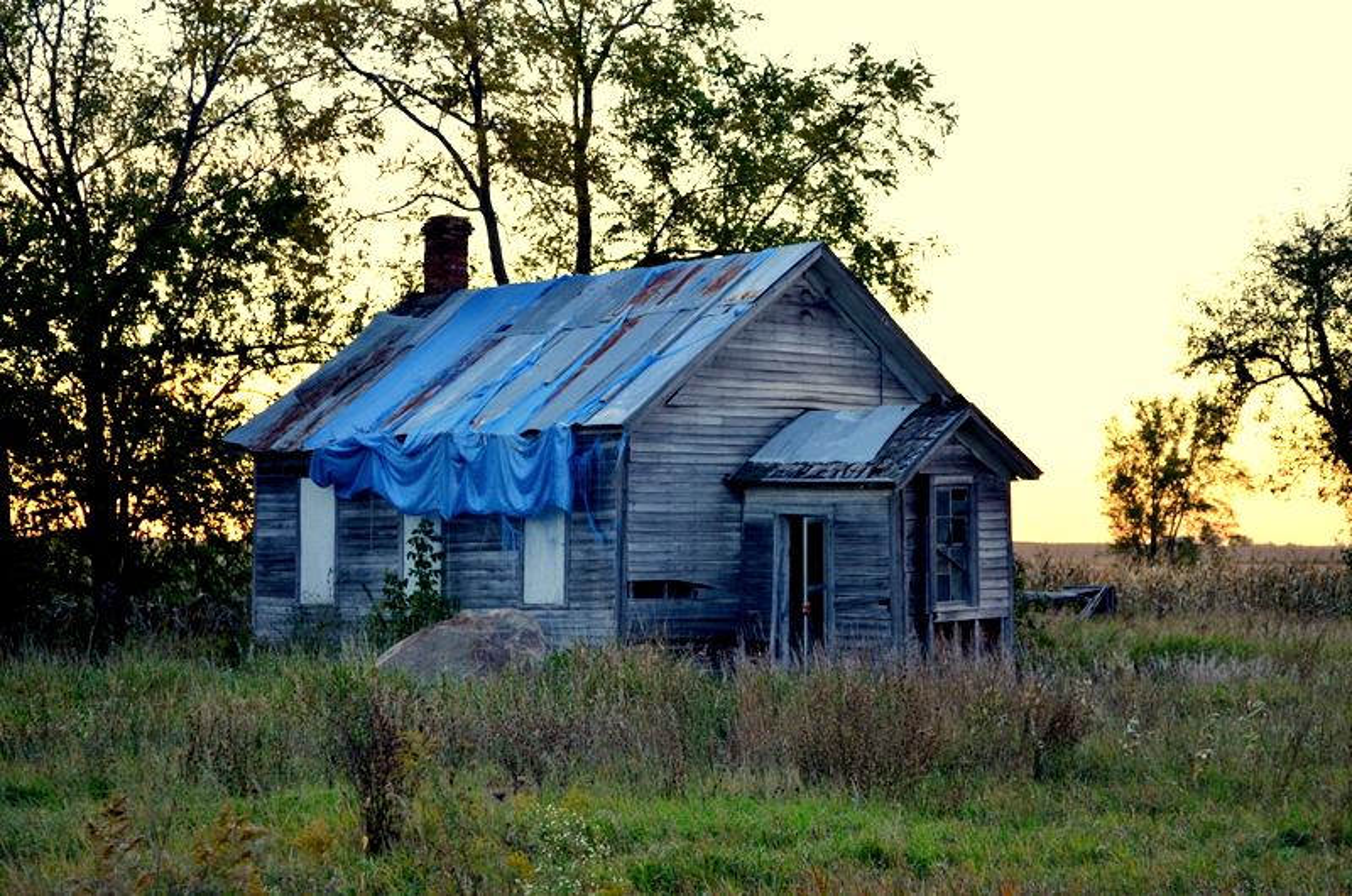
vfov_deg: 16.5
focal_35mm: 82
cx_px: 676
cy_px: 448
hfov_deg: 24.7
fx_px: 3092
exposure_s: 1/25
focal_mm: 55
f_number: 7.1
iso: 400
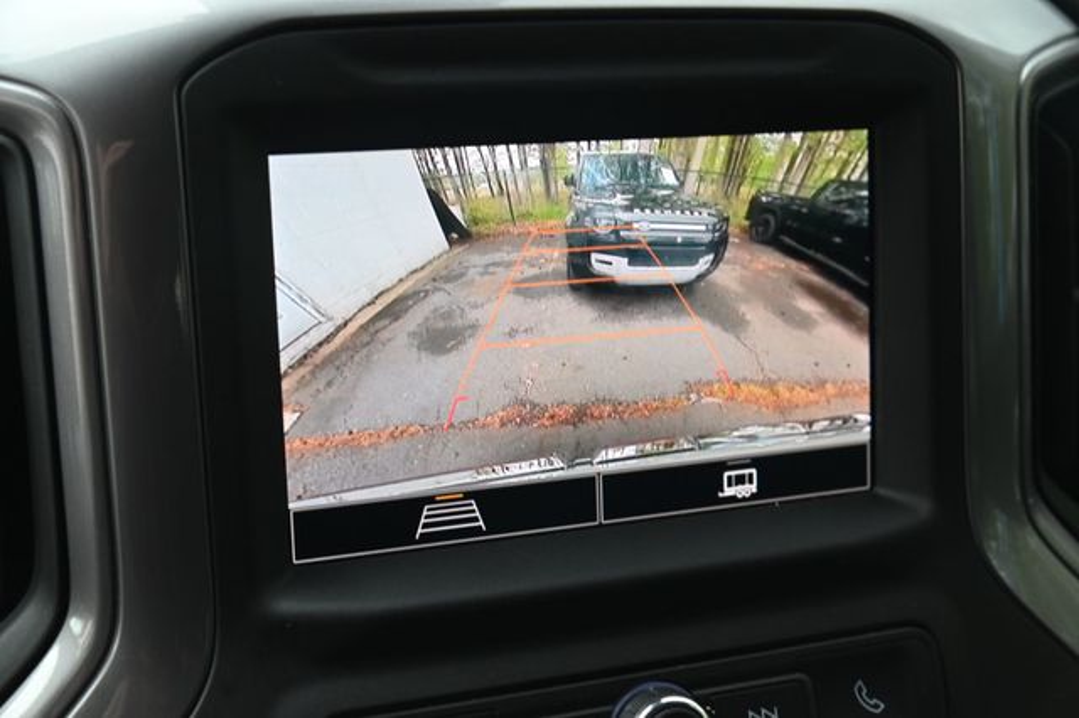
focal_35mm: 65
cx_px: 540
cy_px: 359
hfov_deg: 31.0
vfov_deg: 20.9
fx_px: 1947
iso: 1000
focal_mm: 65
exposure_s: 1/60
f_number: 7.1
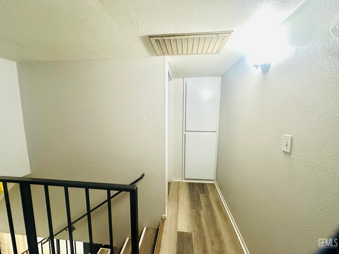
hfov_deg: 102.1
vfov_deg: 85.7
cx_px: 170
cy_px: 127
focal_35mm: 14
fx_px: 137
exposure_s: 1/60
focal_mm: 2.22
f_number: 2.2
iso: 500
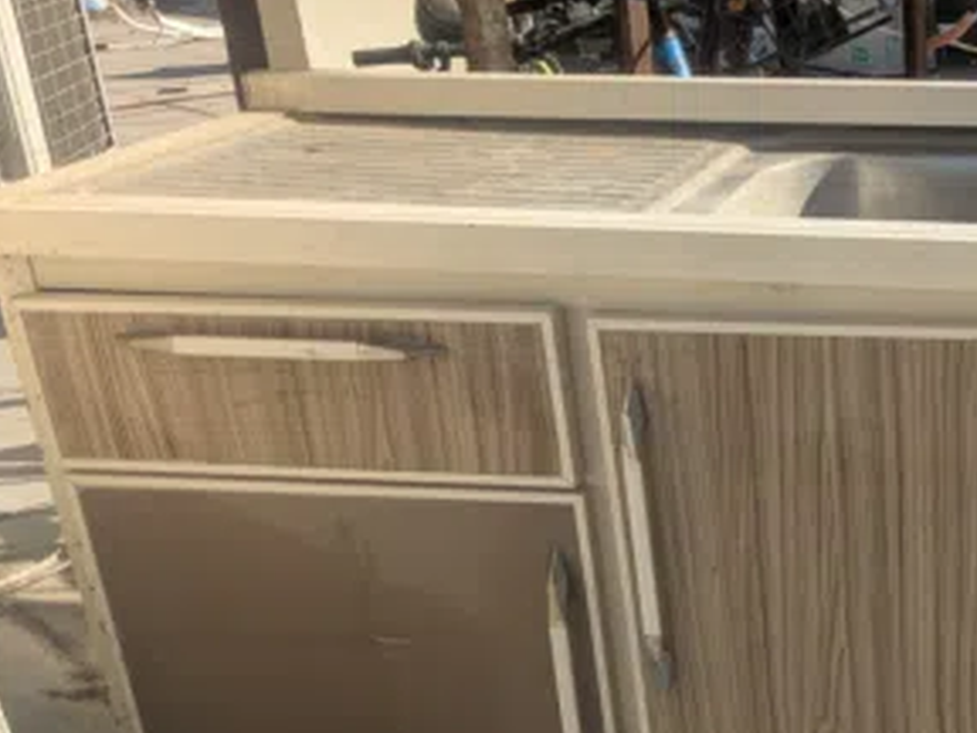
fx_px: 1693
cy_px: 689
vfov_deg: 23.6
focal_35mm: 60
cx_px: 994
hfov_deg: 29.8
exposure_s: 1/2924
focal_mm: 4.38
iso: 62
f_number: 1.73
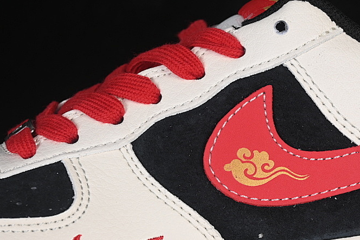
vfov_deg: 11.2
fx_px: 1220
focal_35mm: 122
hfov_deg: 16.7
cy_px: 185
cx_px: 282
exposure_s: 1/80
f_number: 7.1
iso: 160
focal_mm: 50
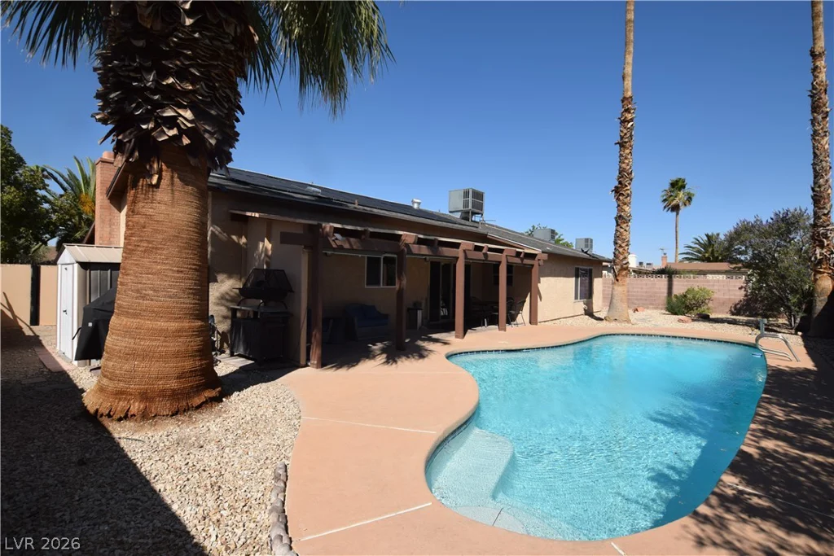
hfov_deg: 95.0
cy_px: 278
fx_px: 382
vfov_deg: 72.1
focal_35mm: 16
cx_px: 417
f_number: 10
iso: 100
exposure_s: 1/200
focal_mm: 11
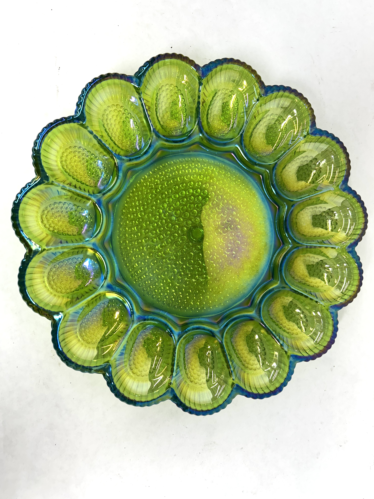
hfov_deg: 53.1
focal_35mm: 26
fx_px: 375
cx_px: 187
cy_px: 250
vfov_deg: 67.3
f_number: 1.5
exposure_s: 1/221
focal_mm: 5.7
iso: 40
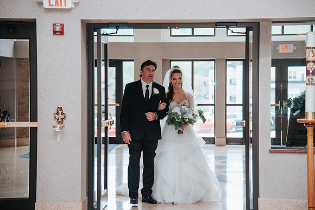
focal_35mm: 102
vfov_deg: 13.4
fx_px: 894
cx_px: 165
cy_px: 100
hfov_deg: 20.0
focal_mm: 95
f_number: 4
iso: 720
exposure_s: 1/200
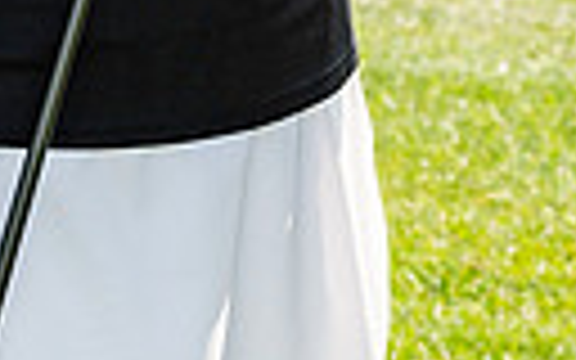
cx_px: 603
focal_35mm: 482
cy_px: -663
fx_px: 7566
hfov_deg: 4.4
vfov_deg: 2.7
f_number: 8
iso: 100
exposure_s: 1/200
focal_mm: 78
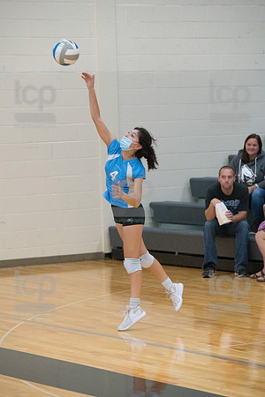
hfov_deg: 9.1
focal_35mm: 150
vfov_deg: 13.7
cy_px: 198
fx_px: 1656
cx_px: 132
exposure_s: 1/1000
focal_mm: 150
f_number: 4.5
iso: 6400
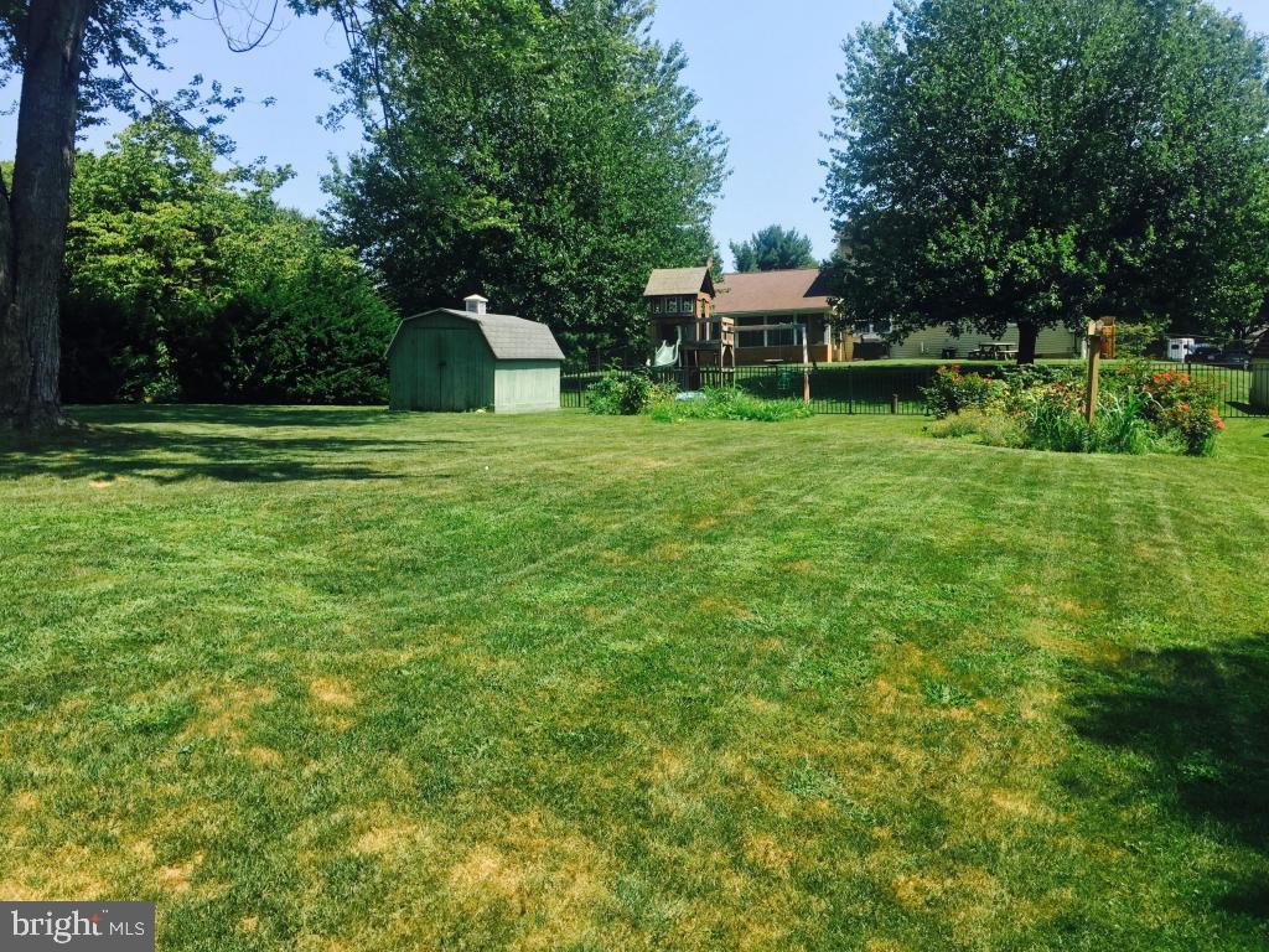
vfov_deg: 48.2
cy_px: 476
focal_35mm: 29
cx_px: 634
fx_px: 1063
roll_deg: +0.9
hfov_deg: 61.7
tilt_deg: -3.6
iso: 32
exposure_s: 1/1099
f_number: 2.2
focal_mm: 4.15
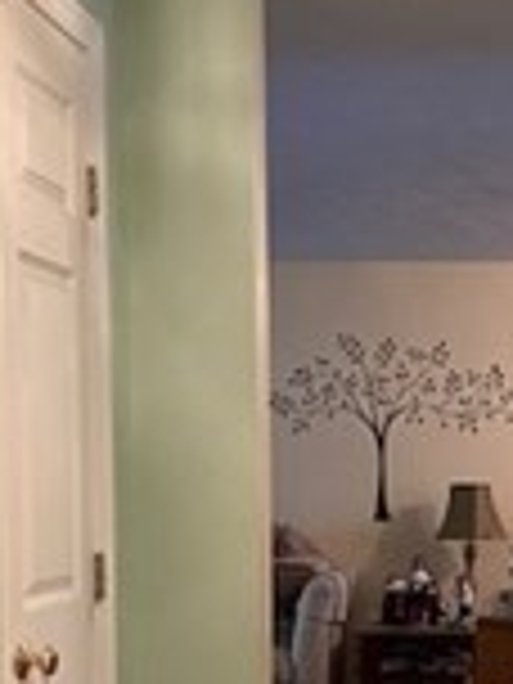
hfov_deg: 18.7
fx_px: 1521
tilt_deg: -4.0
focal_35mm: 77
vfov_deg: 24.7
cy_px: 590
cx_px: 495
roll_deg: -0.2
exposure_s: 1/60
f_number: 1.8
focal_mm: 4.25
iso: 320
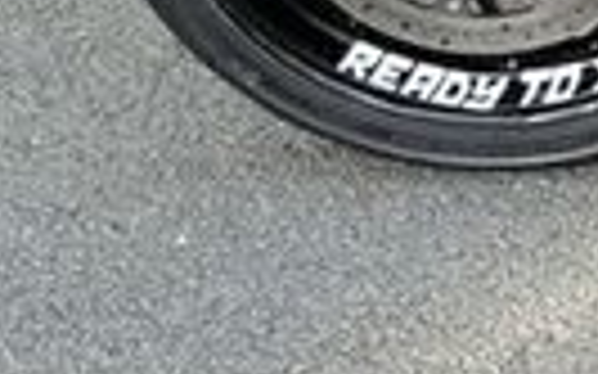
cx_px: 1434
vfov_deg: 5.2
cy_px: -505
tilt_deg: -16.5
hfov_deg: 8.0
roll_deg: -1.3
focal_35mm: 244
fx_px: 3975
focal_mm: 6.76
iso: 64
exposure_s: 1/165
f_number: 1.78
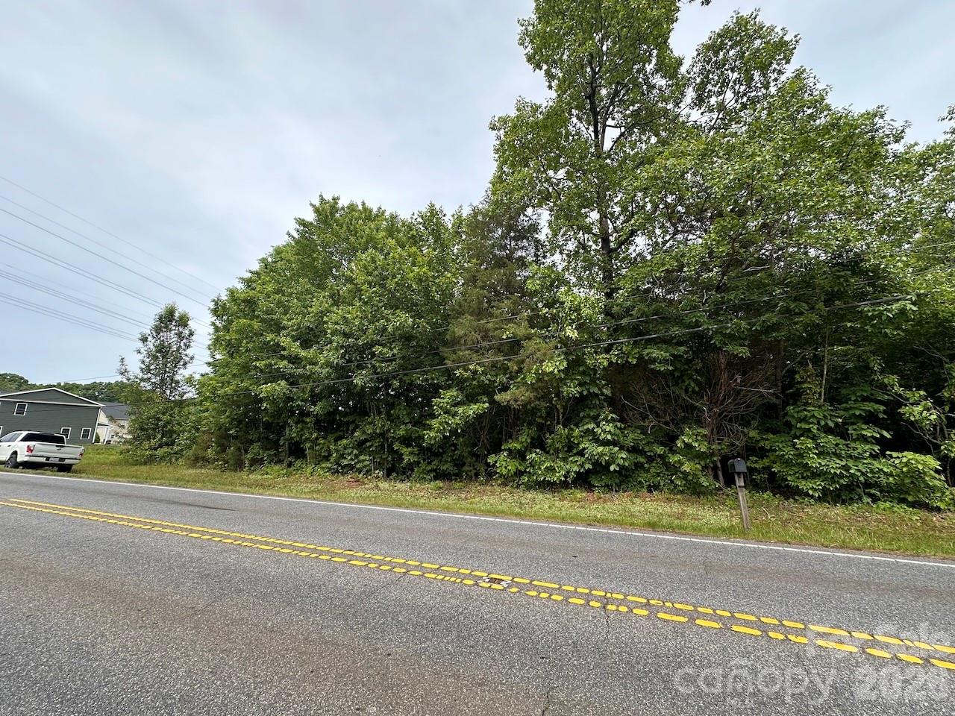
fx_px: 386
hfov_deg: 102.1
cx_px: 478
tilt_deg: +13.7
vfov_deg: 85.7
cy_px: 358
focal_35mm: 14
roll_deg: +0.3
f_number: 2.2
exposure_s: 1/425
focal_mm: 2.22
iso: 40
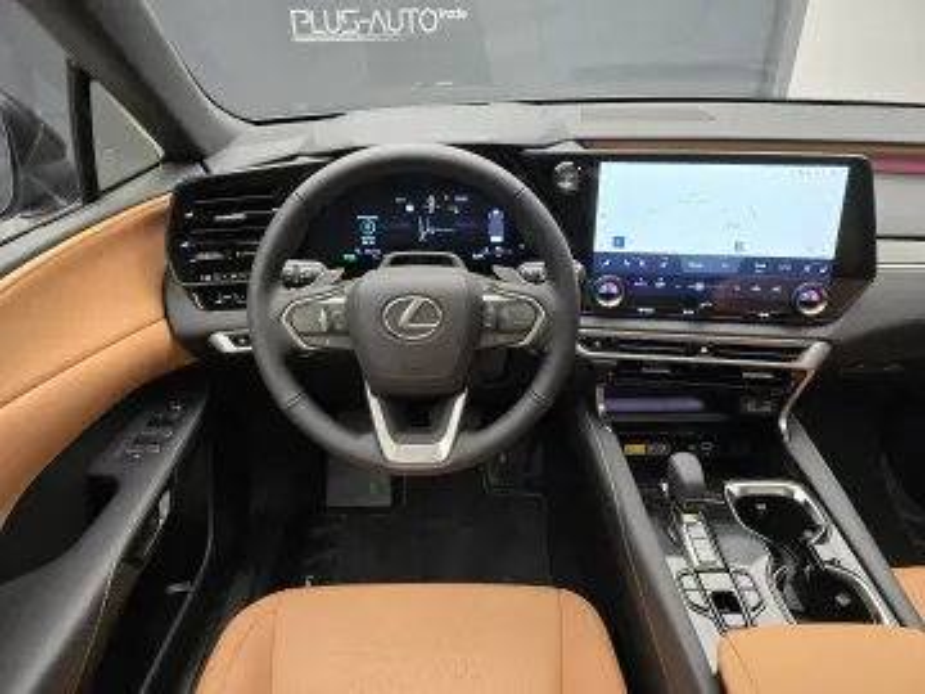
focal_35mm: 23
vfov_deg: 58.9
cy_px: 347
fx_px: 615
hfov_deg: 73.9
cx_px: 462
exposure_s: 1/90.1
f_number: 1.7
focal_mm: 6.3
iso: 320
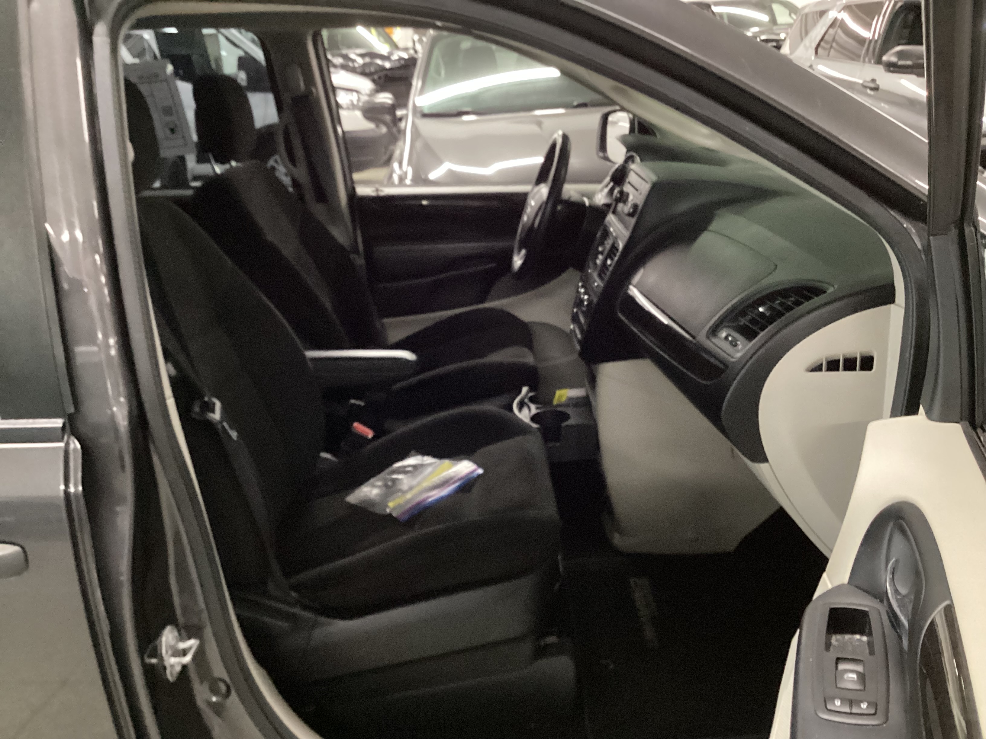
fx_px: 883
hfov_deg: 58.4
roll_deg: +3.5
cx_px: 493
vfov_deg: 45.4
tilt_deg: -23.4
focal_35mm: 31
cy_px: 370
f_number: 2.4
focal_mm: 3.3
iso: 320
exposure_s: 1/33
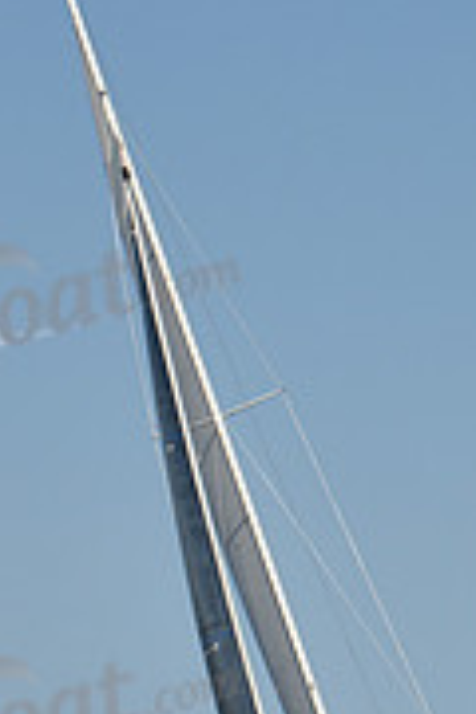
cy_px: 480
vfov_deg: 5.5
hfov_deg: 3.7
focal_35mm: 374
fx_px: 7417
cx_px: 446
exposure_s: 1/800
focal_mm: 116
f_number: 7.1
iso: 250
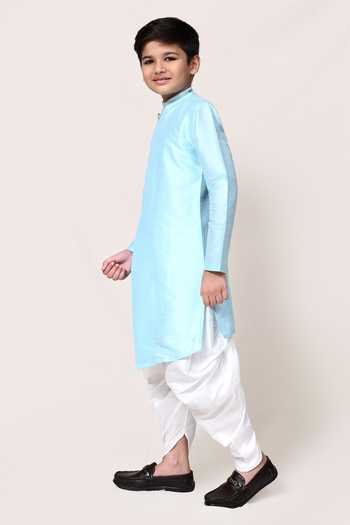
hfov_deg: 27.0
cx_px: 175
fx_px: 729
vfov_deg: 39.6
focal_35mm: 50
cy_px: 262
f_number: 10
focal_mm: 50
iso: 500
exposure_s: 1/160
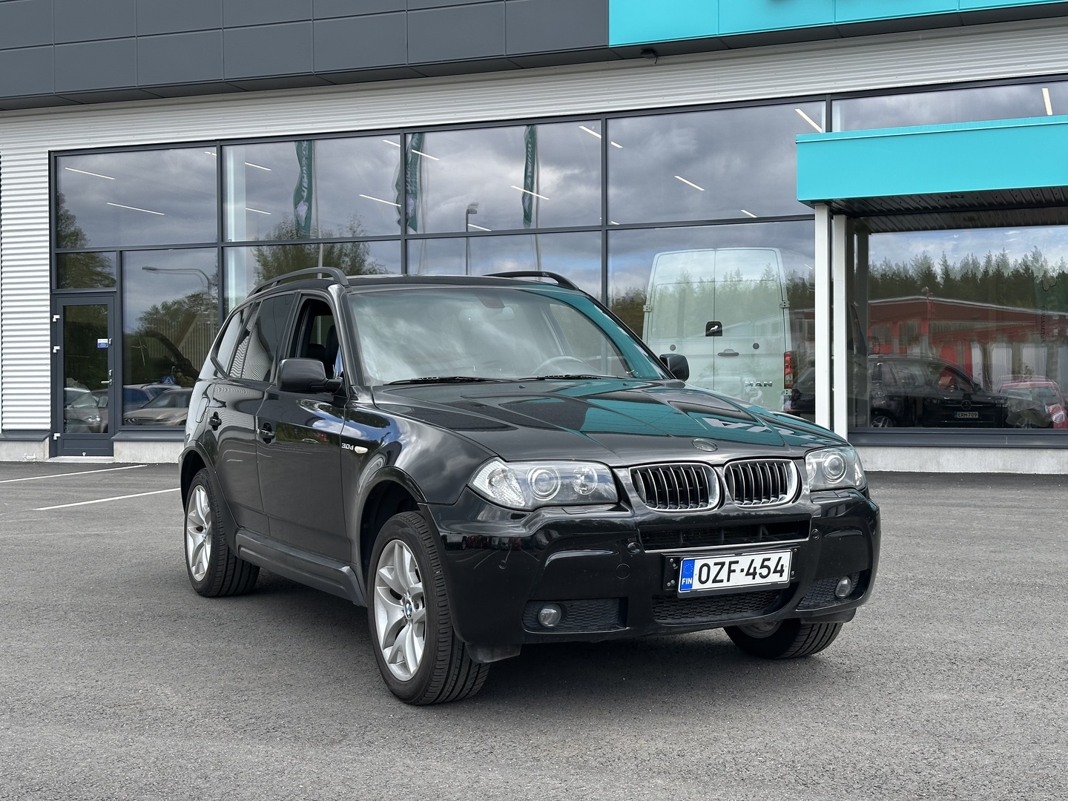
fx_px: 1481
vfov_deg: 30.3
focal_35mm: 48
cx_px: 534
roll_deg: +0.1
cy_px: 400
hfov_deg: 39.7
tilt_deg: -0.1
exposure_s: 1/564
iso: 64
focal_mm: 6.86
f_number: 1.78
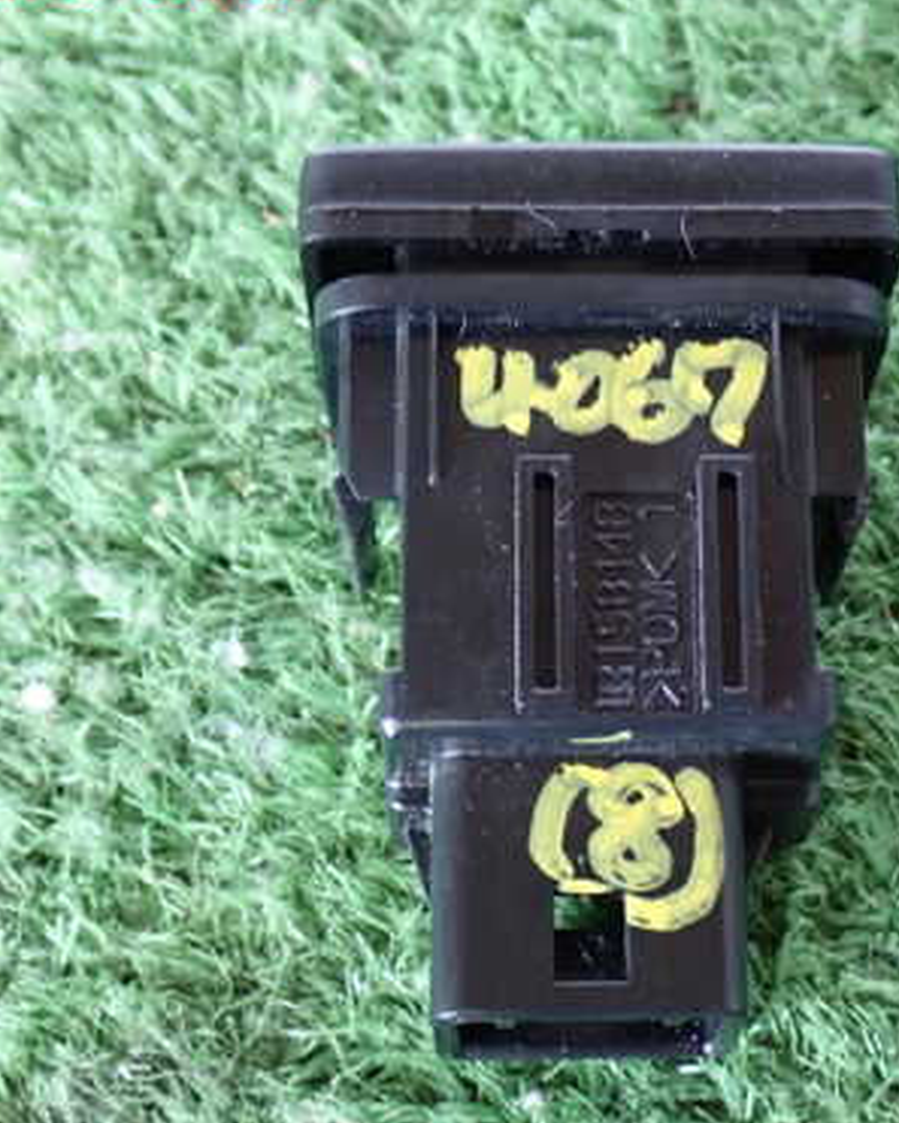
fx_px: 2626
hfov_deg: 19.3
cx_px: 663
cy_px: 621
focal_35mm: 79
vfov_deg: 24.1
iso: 800
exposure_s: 1/15
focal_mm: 9.01
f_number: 3.2
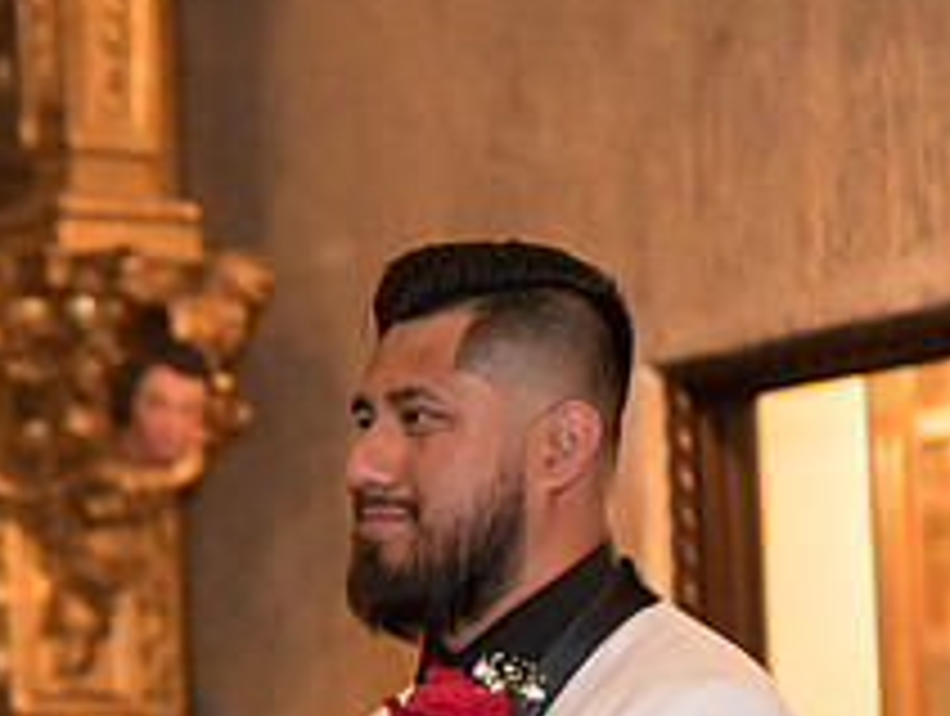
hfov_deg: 12.9
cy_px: 624
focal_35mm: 153
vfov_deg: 9.7
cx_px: 428
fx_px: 4206
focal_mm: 58
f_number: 2.8
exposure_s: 1/80
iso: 4000
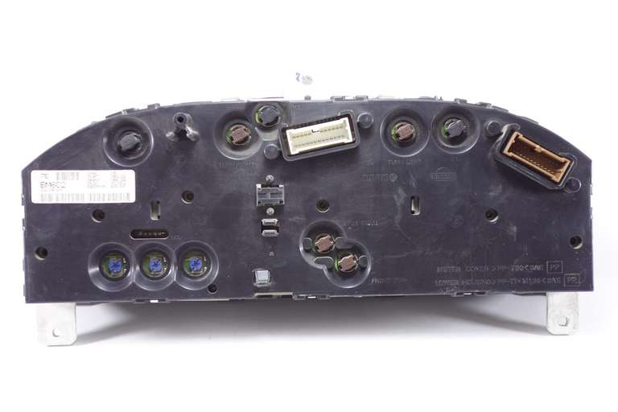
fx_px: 841
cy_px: 206
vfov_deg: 27.5
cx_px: 309
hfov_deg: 40.3
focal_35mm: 49
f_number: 3.2
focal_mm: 18.23
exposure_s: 1/50
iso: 400
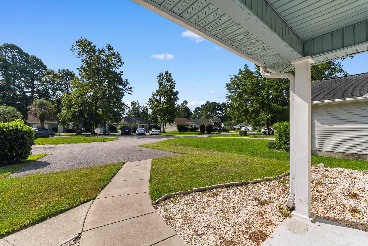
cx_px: 184
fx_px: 153
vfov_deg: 77.3
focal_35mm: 15
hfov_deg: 100.4
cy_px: 123
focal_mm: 10
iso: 100
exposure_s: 1/320
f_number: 9
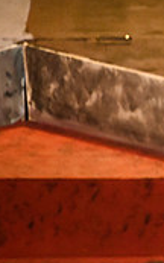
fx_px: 12225
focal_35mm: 1708
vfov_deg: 1.2
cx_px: 408
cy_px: 284
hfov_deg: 0.8
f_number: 6.3
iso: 10000
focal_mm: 500
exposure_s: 1/200
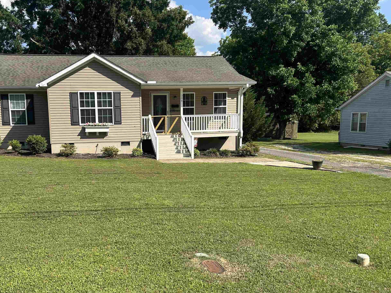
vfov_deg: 42.8
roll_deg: +1.8
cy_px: 169
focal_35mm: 33
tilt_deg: -6.7
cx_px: 146
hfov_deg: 54.7
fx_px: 373
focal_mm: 5.7
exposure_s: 1/3165
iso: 50
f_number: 1.5
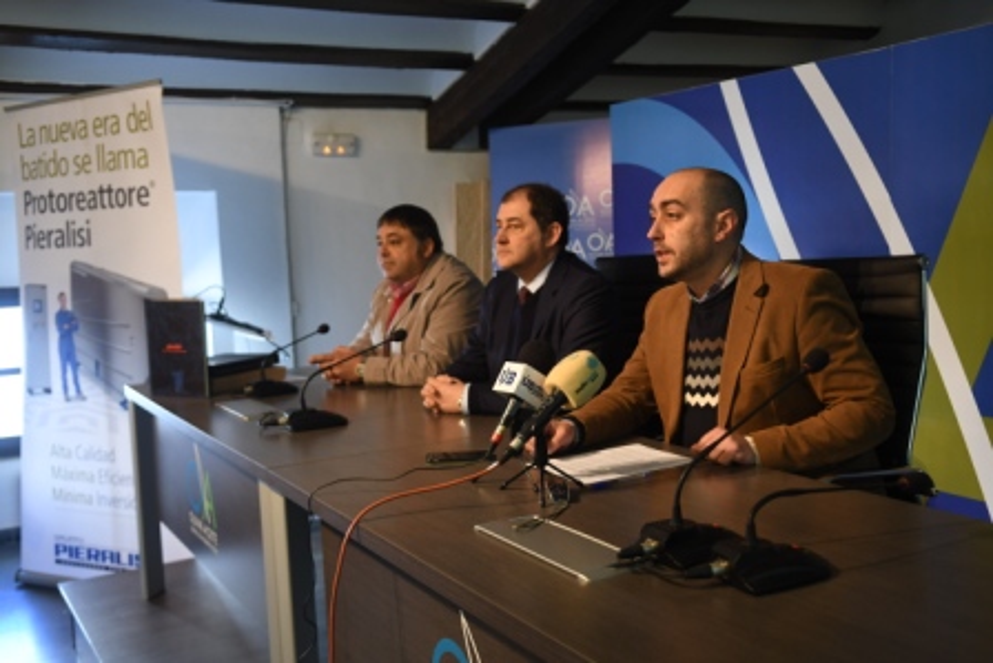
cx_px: 496
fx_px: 993
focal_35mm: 36
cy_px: 332
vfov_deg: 36.9
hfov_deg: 53.1
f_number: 2.8
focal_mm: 24
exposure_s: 1/50
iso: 800
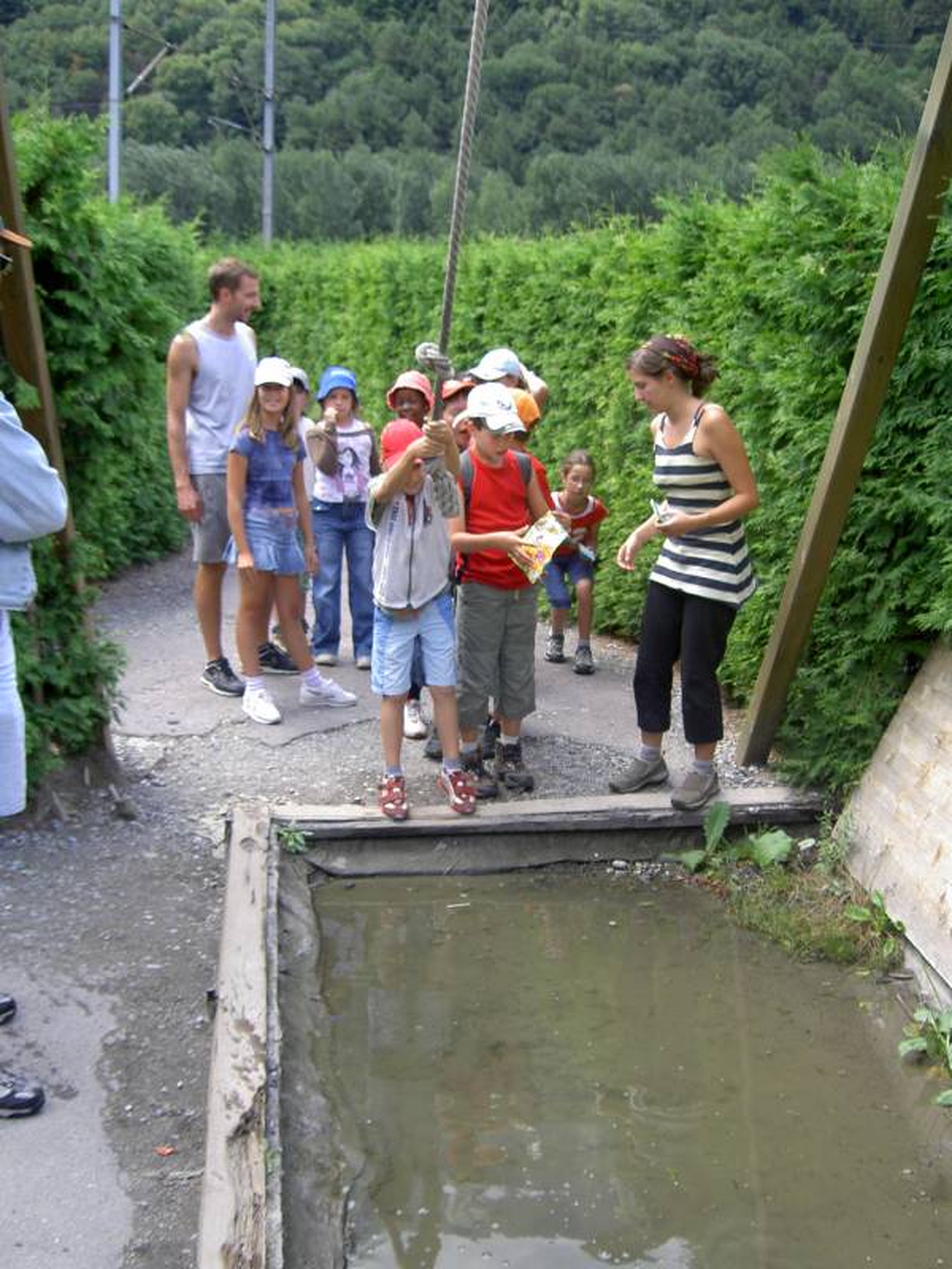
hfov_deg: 36.8
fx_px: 1430
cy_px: 634
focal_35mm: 39
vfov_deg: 47.9
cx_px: 476
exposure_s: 1/160
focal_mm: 8
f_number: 2.8
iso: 100
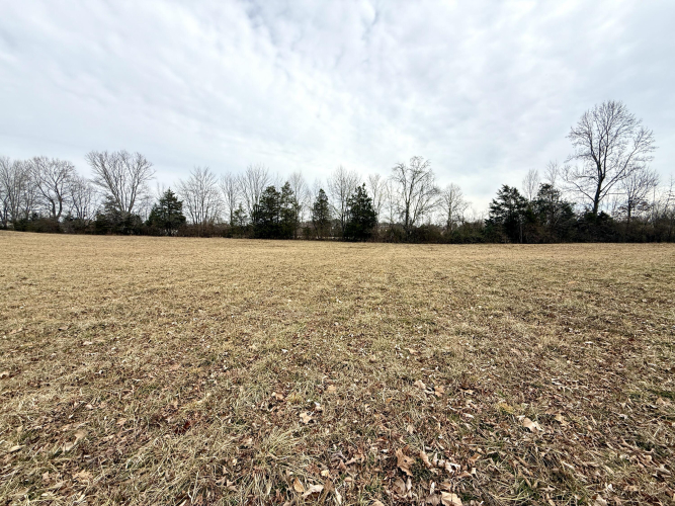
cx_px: 338
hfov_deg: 102.1
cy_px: 253
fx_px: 273
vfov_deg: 85.7
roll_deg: -1.6
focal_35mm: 14
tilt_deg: -5.3
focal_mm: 2.22
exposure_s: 1/1901
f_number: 2.2
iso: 50
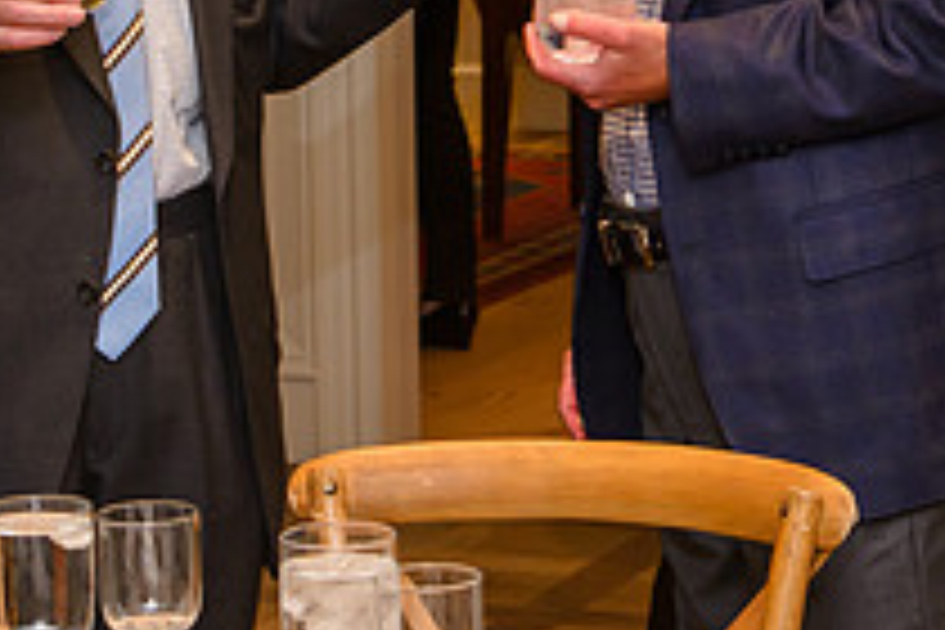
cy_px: -96
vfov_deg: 8.0
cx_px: 433
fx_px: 4488
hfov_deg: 12.0
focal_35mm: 171
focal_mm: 58
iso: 800
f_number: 5.6
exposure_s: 1/30
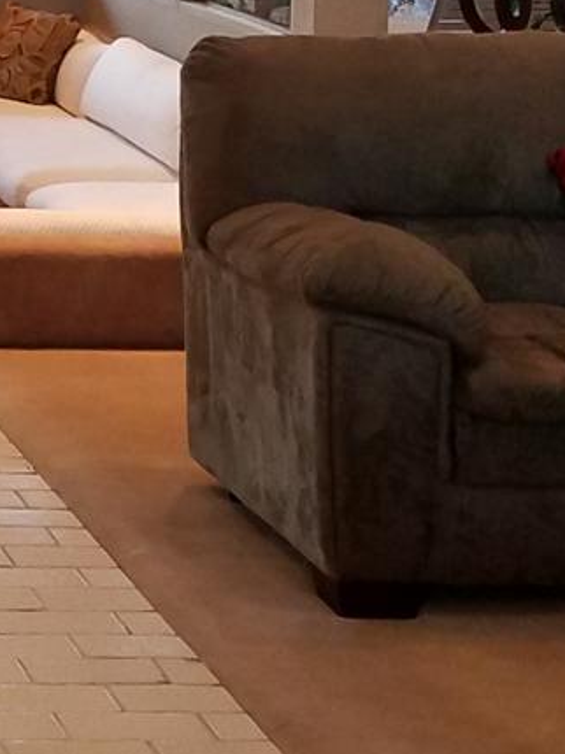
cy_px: -61
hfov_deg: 11.6
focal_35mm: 121
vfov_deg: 15.9
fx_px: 2636
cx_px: -346
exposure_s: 1/24
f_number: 1.7
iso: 200
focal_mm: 4.2
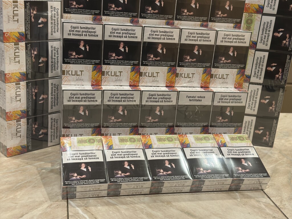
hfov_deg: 39.7
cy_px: 110
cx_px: 146
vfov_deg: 30.3
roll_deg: -5.1
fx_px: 405
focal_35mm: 48
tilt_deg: -20.1
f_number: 1.78
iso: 250
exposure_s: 1/50
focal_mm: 6.86
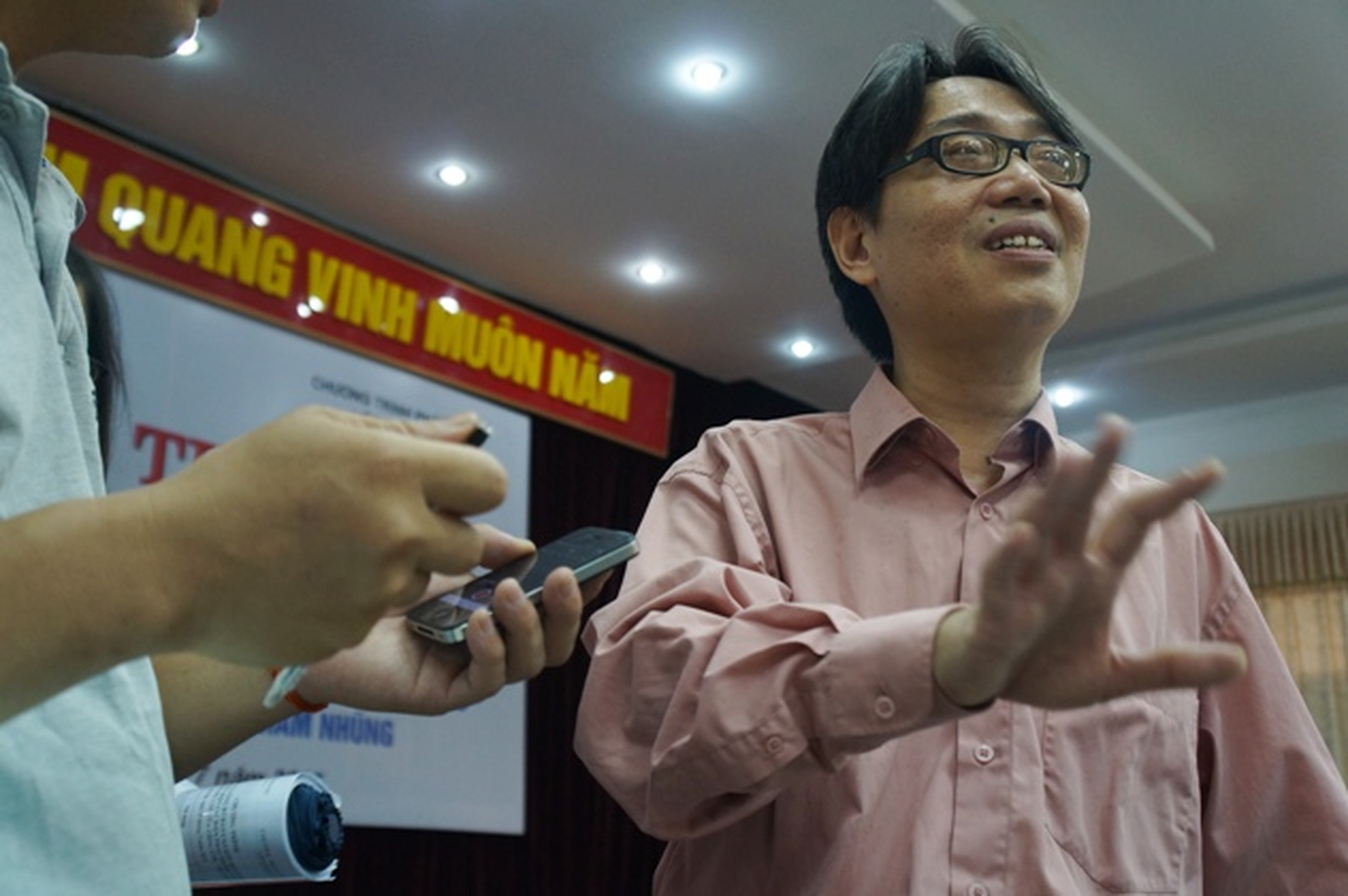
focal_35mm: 39
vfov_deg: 34.1
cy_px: 448
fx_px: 1459
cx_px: 674
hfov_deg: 49.6
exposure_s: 1/60
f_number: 4
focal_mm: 26
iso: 800
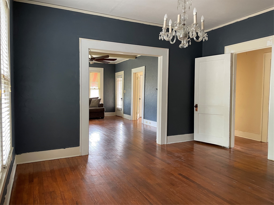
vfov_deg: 53.1
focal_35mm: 26
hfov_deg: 67.3
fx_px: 206
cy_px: 102
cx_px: 137
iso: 250
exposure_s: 1/60
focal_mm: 4.2
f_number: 1.6
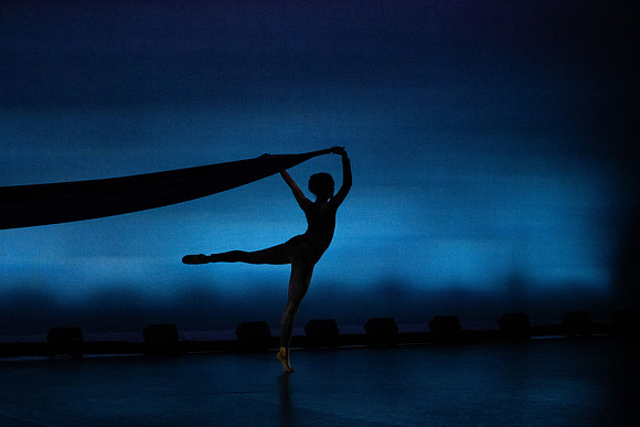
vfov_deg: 13.5
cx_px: 311
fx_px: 1806
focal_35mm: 102
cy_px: 212
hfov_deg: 20.1
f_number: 2.8
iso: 5000
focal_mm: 85
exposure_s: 1/500
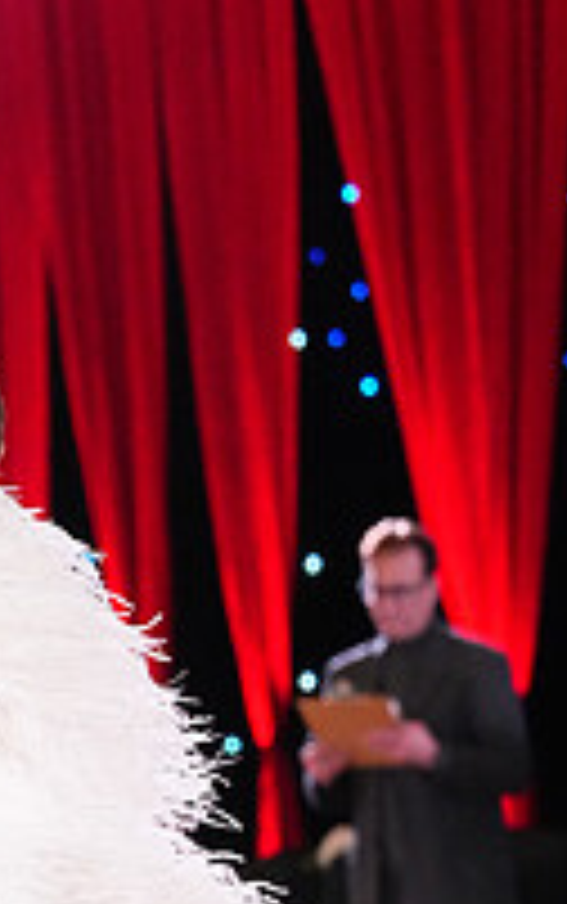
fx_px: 7549
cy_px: 1156
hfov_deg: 4.3
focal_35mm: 306
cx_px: -128
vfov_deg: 6.8
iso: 8000
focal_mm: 104
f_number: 5
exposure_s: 1/400
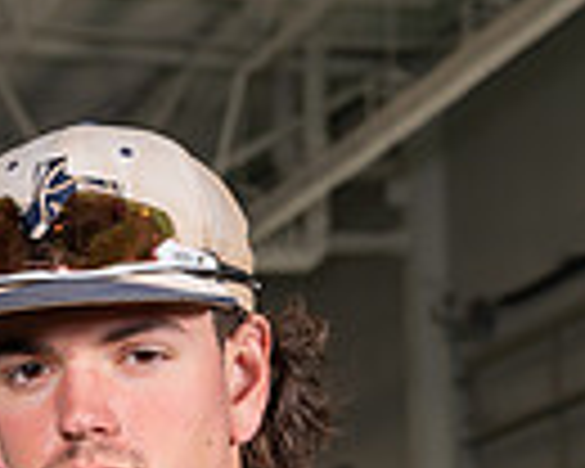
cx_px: 99
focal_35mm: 156
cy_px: 994
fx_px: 2701
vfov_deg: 9.2
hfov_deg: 12.3
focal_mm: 48
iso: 200
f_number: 5.6
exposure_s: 1/200
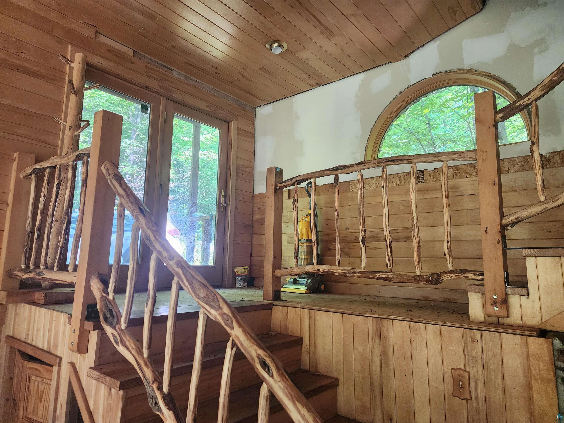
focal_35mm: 23
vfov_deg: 58.9
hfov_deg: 73.9
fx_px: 375
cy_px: 212
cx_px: 282
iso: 250
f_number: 1.8
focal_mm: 6.4
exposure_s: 1/120
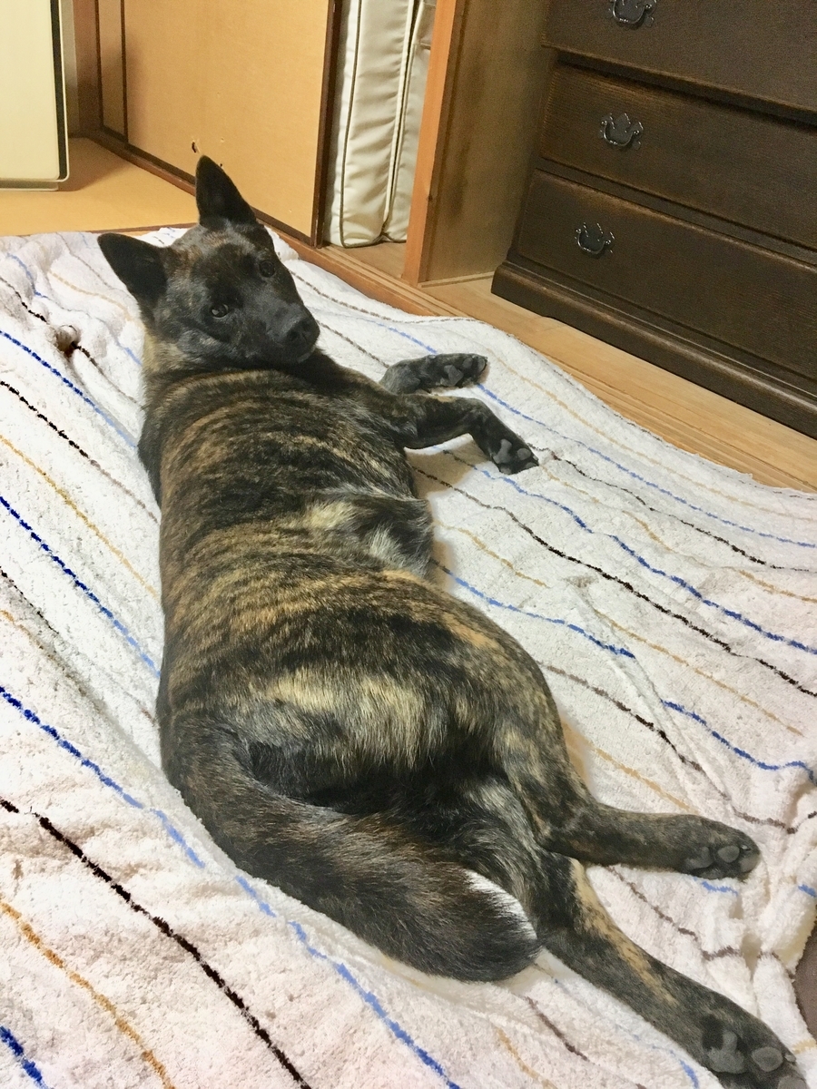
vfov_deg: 61.7
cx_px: 408
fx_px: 913
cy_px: 544
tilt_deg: -32.9
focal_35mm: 29
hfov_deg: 48.2
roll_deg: -9.8
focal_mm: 4.15
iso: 160
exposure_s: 1/30
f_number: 2.2
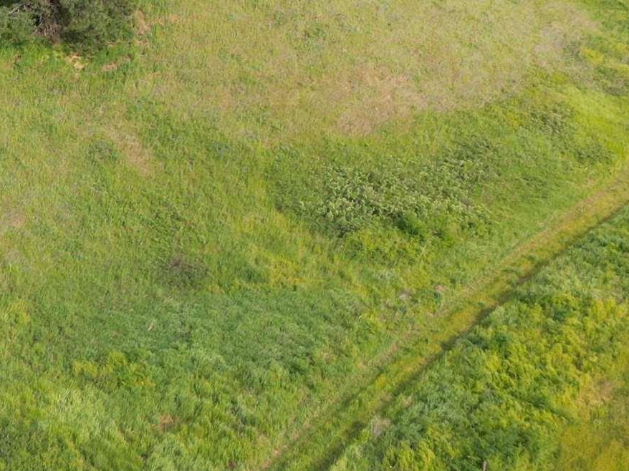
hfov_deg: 21.5
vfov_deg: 17.4
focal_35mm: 84
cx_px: -141
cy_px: 92
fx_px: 1526
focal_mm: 6.72
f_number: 1.7
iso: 100
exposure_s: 1/100
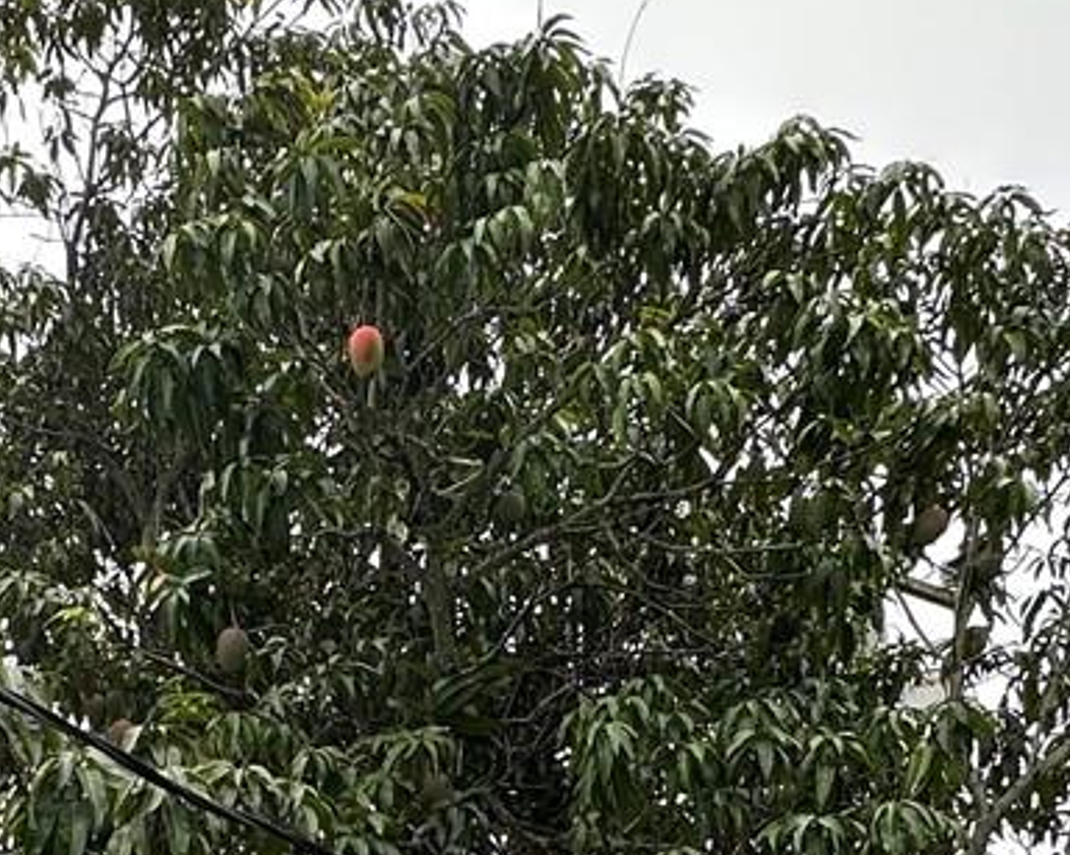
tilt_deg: +14.3
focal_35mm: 57
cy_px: 1320
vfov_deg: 21.7
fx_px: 1805
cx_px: 156
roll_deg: +0.3
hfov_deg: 31.8
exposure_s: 1/275
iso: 40
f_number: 2.2
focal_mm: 2.22
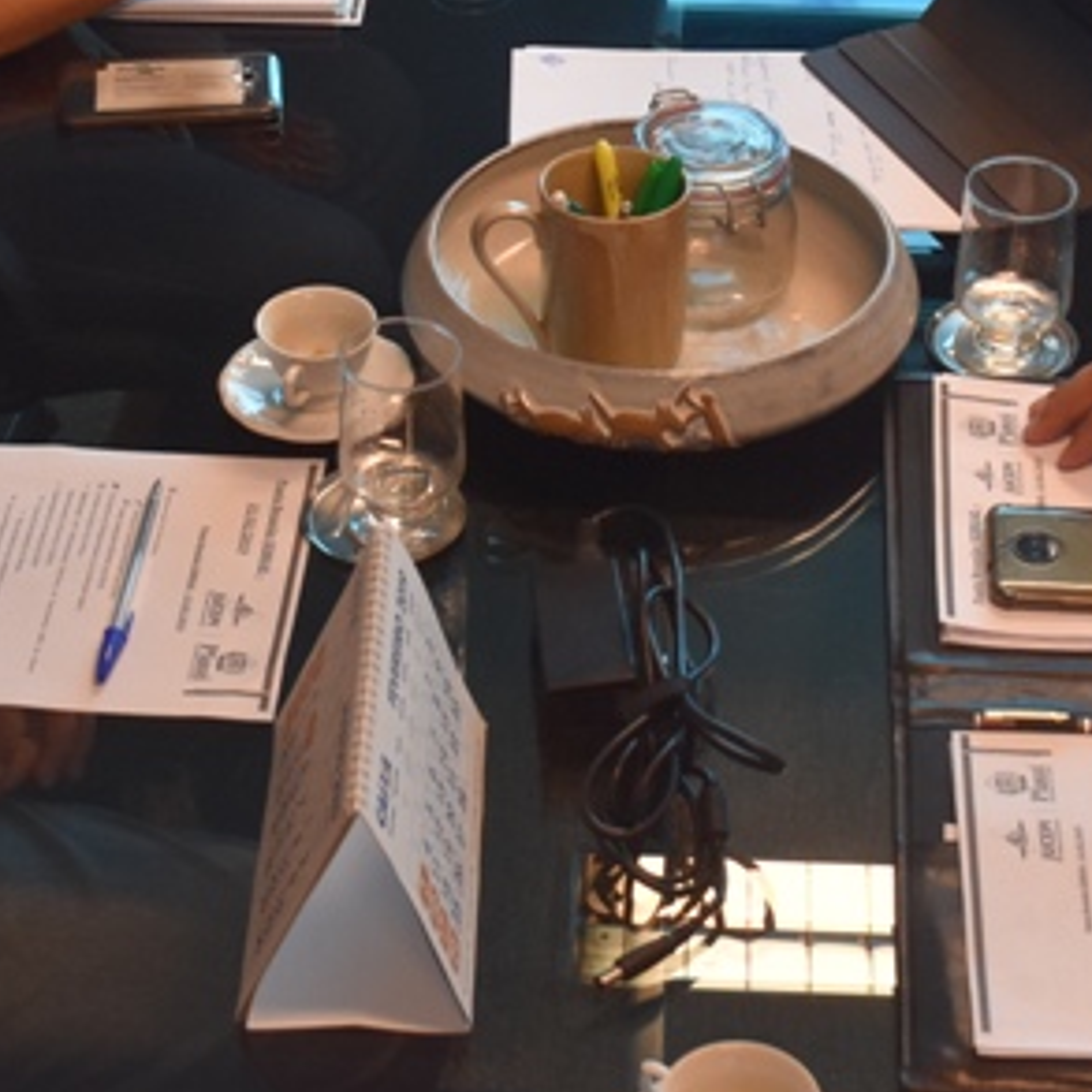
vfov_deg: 19.3
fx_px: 3105
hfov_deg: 19.9
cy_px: -17
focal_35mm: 87
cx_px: 566
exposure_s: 1/125
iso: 800
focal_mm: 20
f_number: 5.6
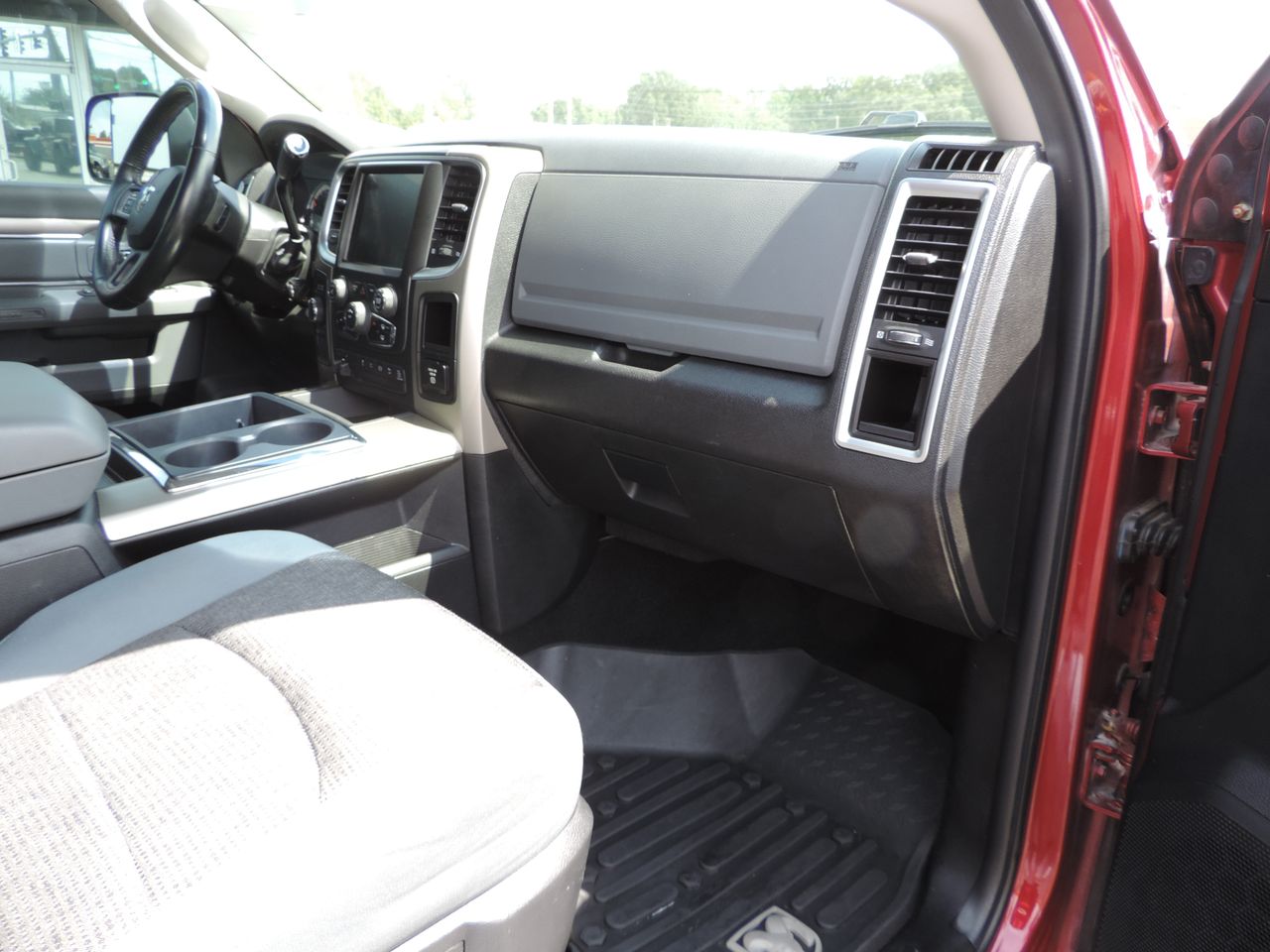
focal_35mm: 24
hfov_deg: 71.6
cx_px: 635
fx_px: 881
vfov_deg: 56.8
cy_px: 476
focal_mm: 4.3
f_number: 3
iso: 80
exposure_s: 1/80
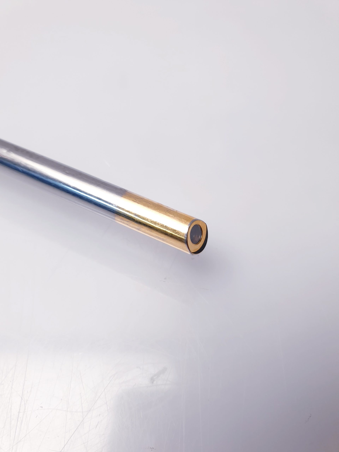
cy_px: 226
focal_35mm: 26
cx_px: 170
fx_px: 339
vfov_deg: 67.3
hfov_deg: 53.1
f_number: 2.4
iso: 64
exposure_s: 1/100
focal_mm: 4.3
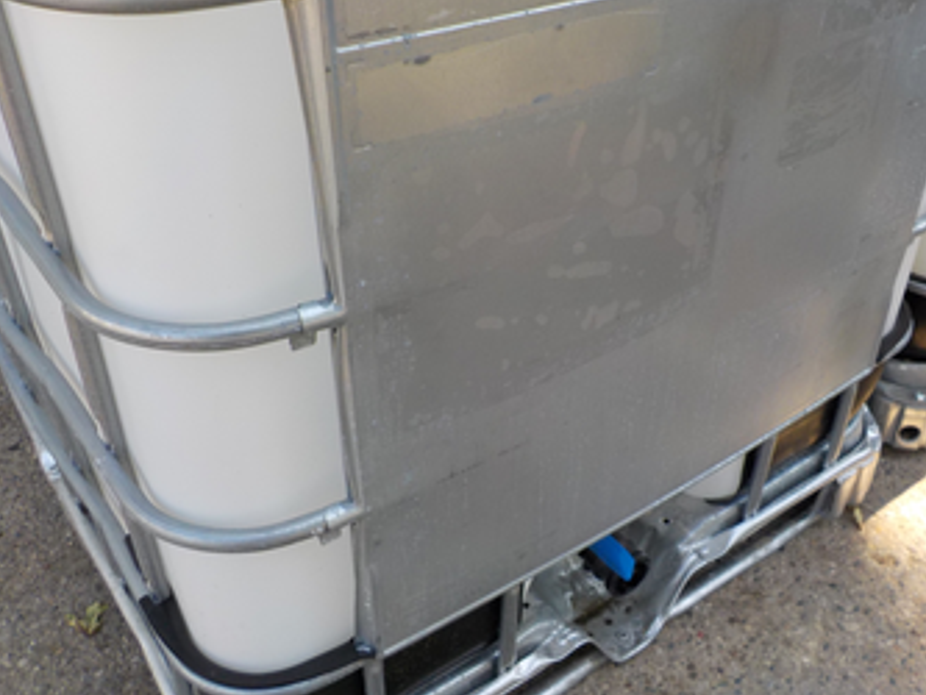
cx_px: 545
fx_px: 963
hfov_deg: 51.1
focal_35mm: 36
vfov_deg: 39.6
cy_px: 295
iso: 125
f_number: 3.3
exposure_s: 1/250
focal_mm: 4.1
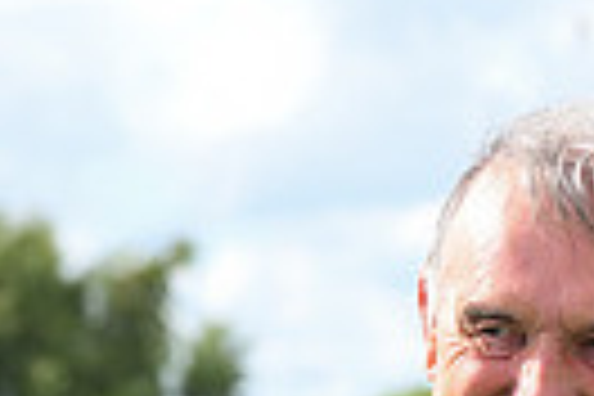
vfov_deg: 3.6
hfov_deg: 5.4
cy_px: 839
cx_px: 508
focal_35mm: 379
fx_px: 6253
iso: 500
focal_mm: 86
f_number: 5.6
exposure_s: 1/1250
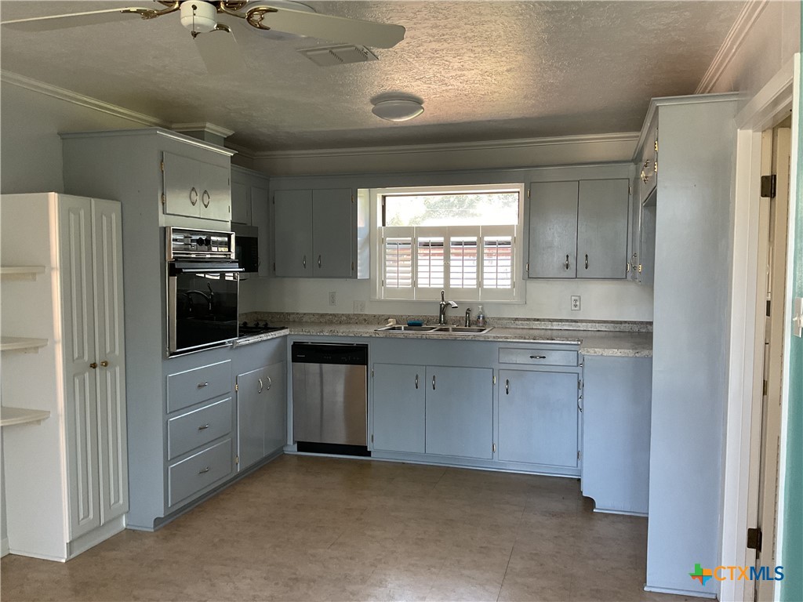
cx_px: 402
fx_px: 673
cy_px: 301
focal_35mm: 29
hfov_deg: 61.7
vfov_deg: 48.2
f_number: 1.8
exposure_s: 1/60
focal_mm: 3
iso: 125
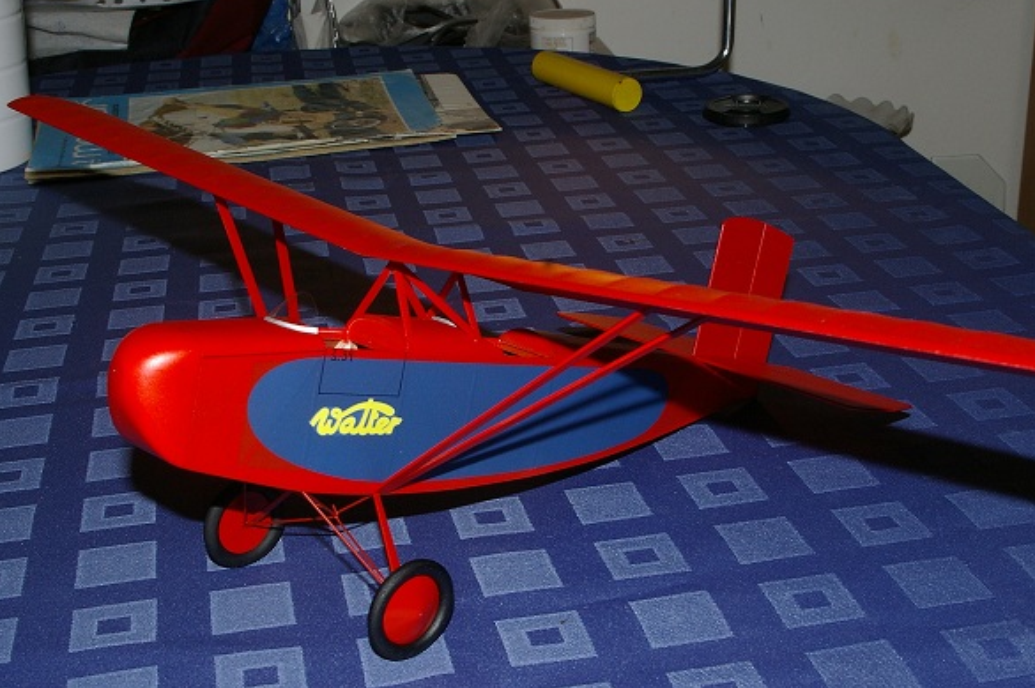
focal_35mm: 54
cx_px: 545
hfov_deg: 36.9
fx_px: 1551
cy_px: 394
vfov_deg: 25.0
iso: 400
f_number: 16
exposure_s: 1/45
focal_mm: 28
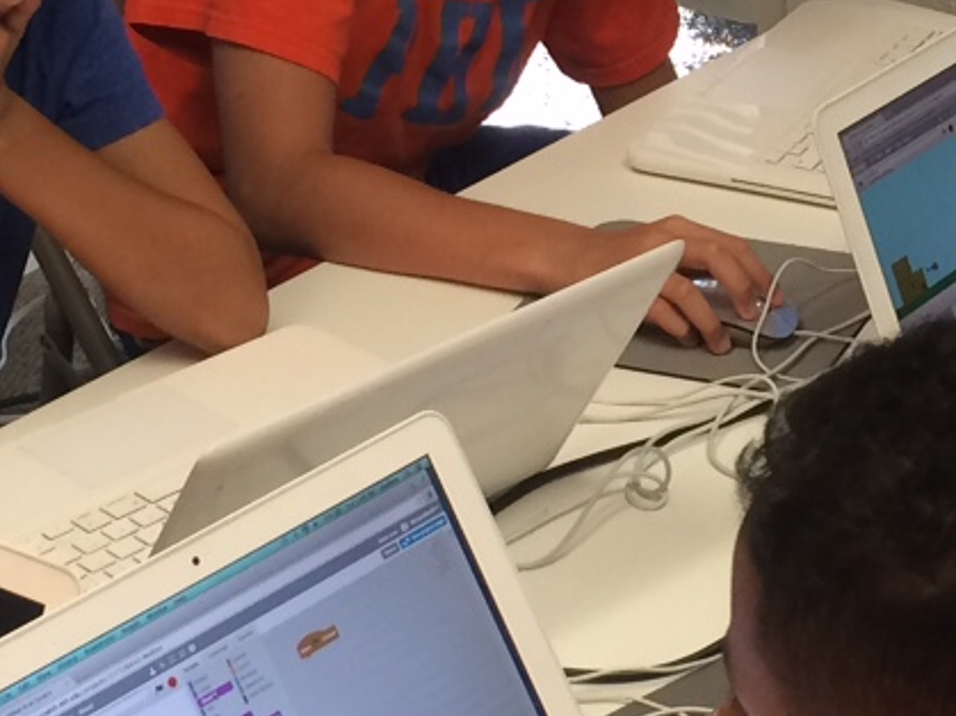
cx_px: 835
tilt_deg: -24.6
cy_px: 171
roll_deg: +1.4
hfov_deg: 17.2
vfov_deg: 13.1
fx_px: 3120
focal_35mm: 113
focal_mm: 4.15
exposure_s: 1/30
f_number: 2.2
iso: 64
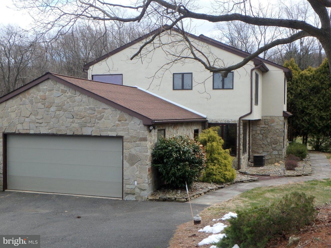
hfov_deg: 47.9
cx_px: 166
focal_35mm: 39
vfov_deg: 36.8
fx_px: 373
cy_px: 124
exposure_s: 1/320
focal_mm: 6.9
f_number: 5.1
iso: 125
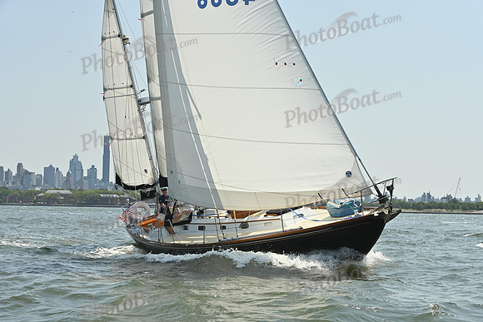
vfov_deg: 18.2
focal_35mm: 75
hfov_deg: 27.0
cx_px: 242
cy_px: 161
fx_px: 1006
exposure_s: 1/1250
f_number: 9
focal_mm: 75
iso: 320
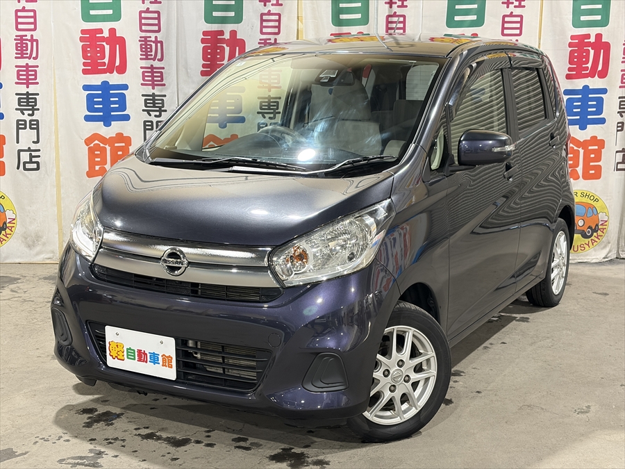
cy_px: 234
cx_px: 312
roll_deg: +0.1
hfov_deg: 36.8
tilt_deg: -9.8
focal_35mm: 52
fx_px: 939
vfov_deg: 28.0
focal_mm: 5.96
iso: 125
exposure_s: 1/50
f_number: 1.6
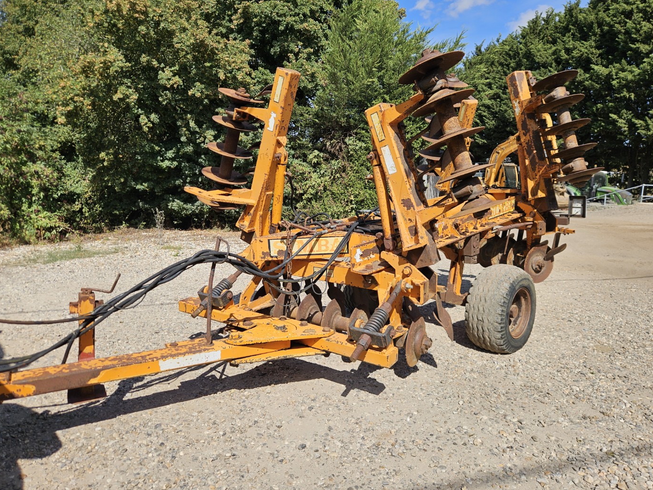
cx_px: 320
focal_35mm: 24
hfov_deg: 71.6
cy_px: 240
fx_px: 453
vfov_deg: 56.8
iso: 25
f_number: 1.8
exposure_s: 1/1967
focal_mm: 5.4
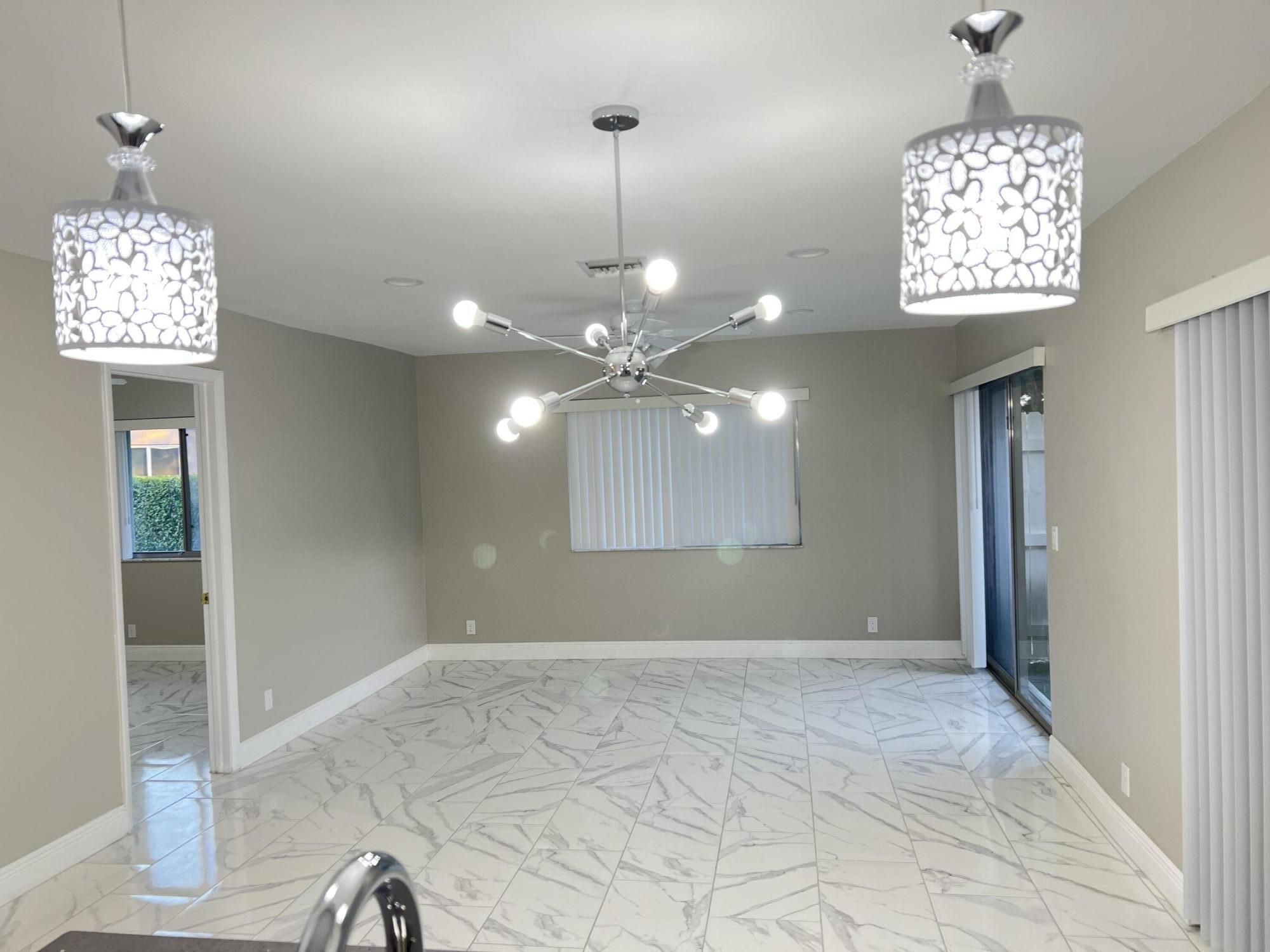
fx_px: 954
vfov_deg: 53.1
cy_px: 476
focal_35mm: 26
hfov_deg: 67.3
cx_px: 635
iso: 80
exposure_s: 1/60
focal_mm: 5.7
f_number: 1.5
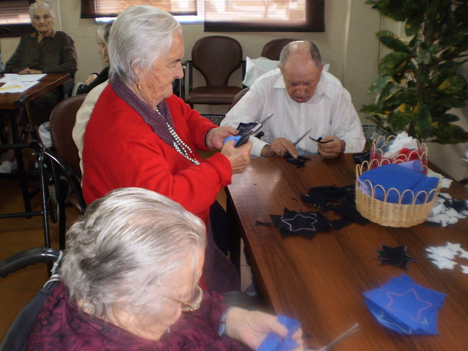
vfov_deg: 39.7
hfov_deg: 51.4
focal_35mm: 36
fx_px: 487
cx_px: 234
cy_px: 176
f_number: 3.1
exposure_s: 1/30
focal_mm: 6.3
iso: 125
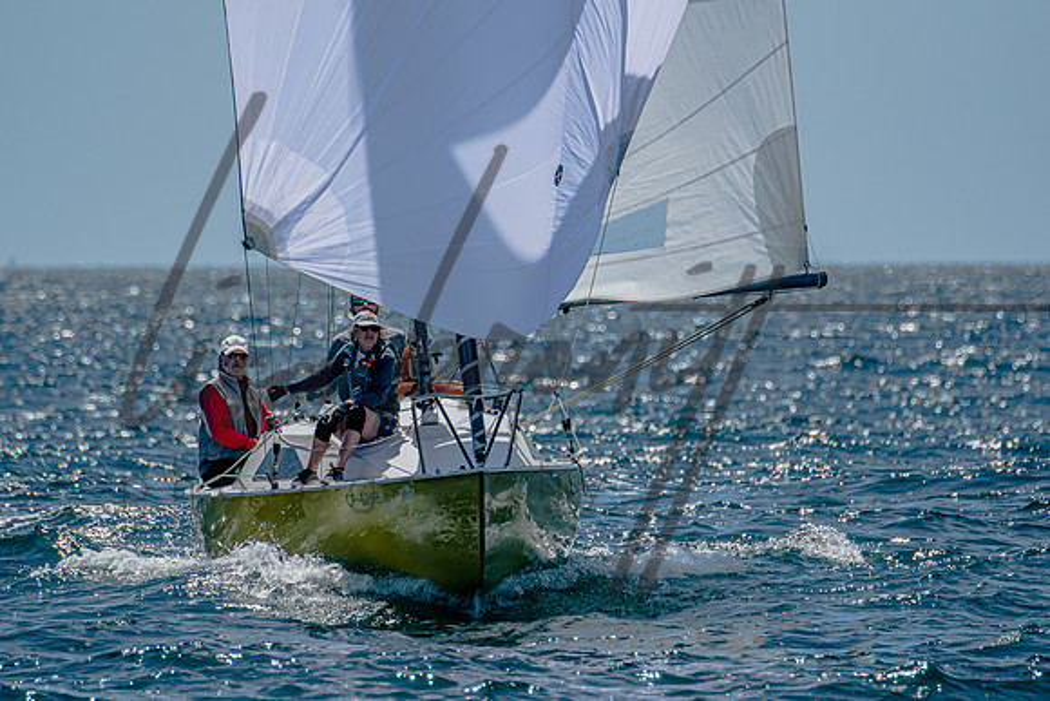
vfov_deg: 2.0
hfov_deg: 3.0
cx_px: 533
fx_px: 20371
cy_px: 392
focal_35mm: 698
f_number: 5.6
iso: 200
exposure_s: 1/2000
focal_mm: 400
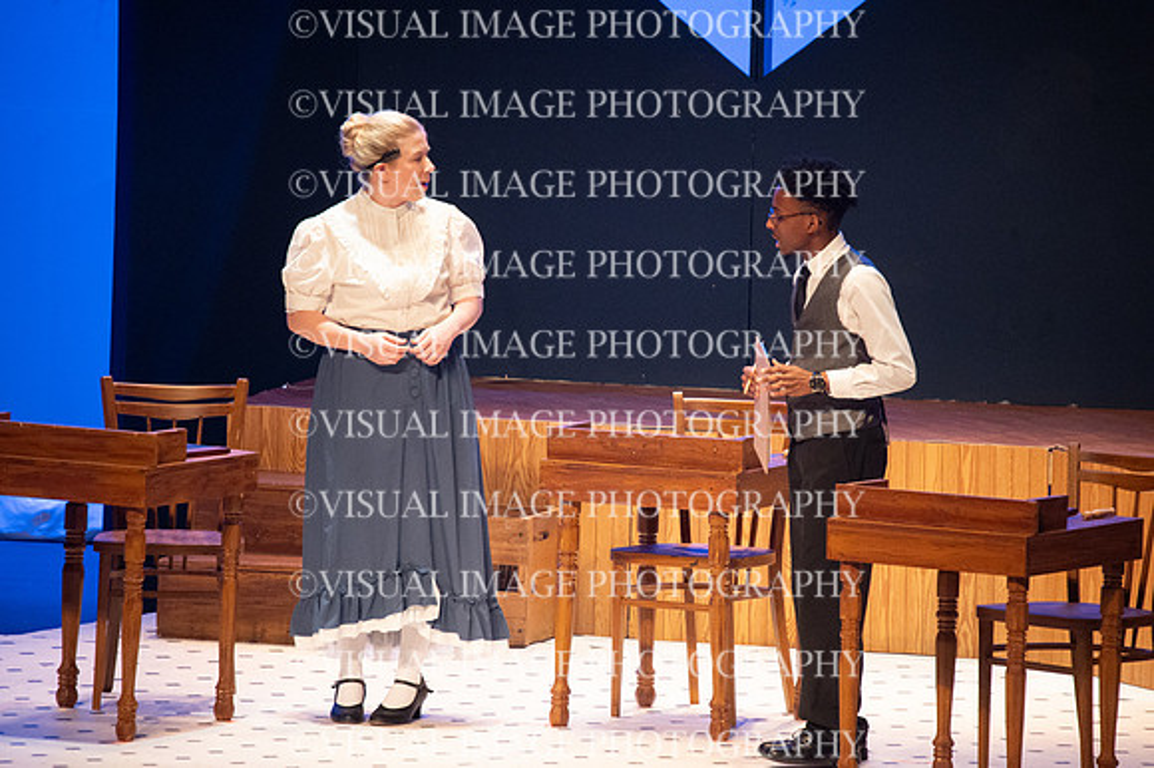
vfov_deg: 3.3
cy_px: 384
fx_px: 13455
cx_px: 577
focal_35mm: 420
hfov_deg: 4.9
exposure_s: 1/160
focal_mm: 420
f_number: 6.3
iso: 10000
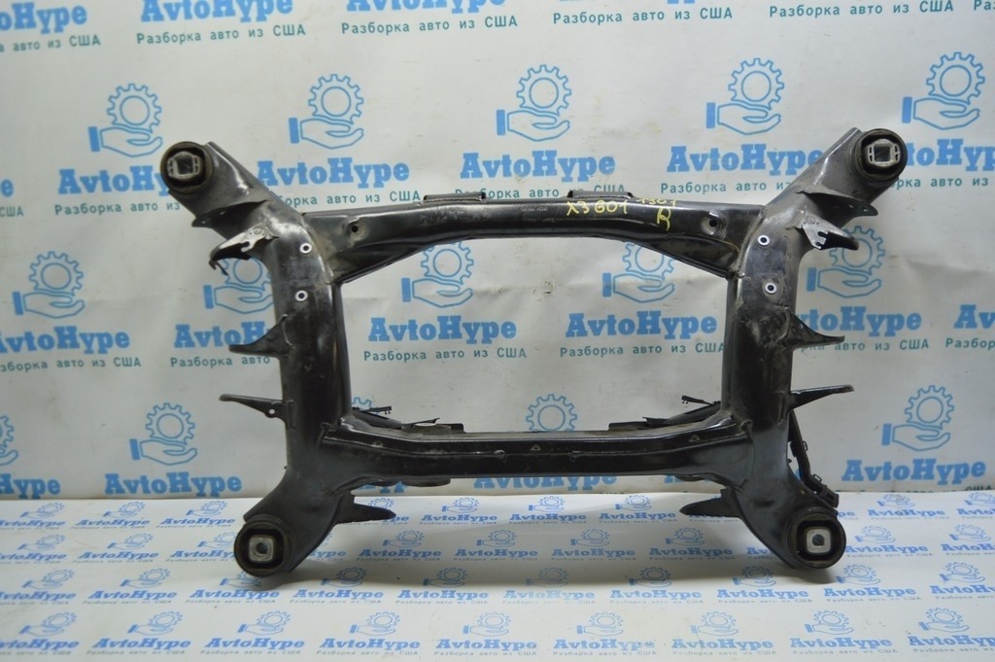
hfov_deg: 59.5
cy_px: 331
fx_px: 870
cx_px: 498
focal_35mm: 32
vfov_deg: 41.6
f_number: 3.8
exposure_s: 1/40
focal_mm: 21
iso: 400
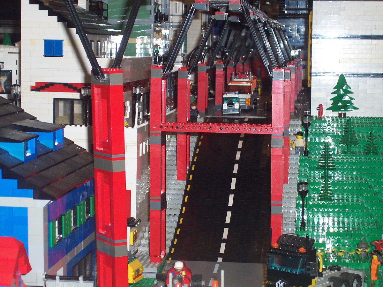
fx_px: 985
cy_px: 144
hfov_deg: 22.0
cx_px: 192
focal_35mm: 89
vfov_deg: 16.6
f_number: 4.1
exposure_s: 1/90
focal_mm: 13.5
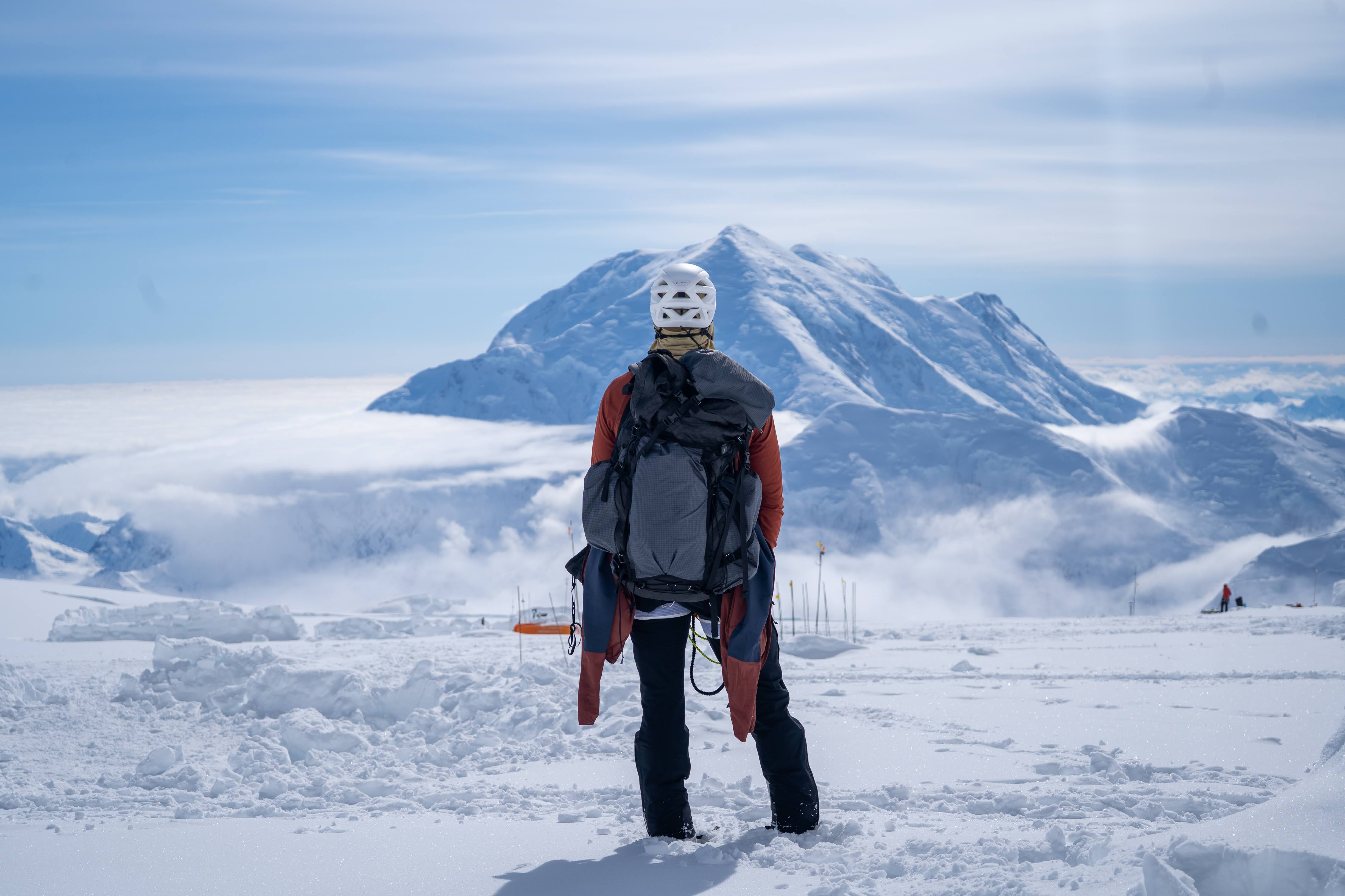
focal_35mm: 60
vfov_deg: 22.6
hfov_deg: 33.4
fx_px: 2241
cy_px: 448
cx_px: 672
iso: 100
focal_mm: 60
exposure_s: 1/2500
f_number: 5.6
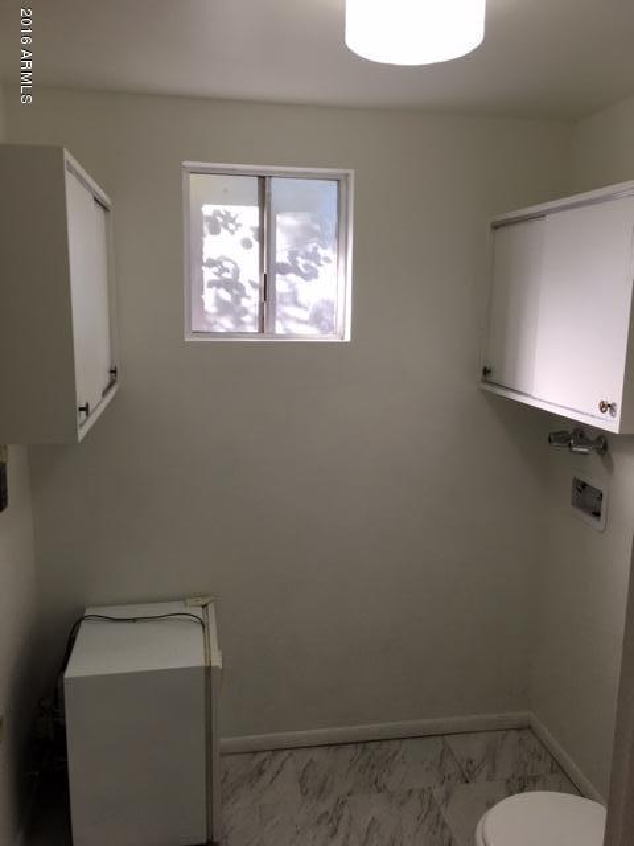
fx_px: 708
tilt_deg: -9.9
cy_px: 423
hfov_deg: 48.2
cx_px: 317
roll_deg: -1.0
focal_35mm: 29
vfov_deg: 61.7
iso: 40
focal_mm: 4.15
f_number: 2.2
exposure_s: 1/120
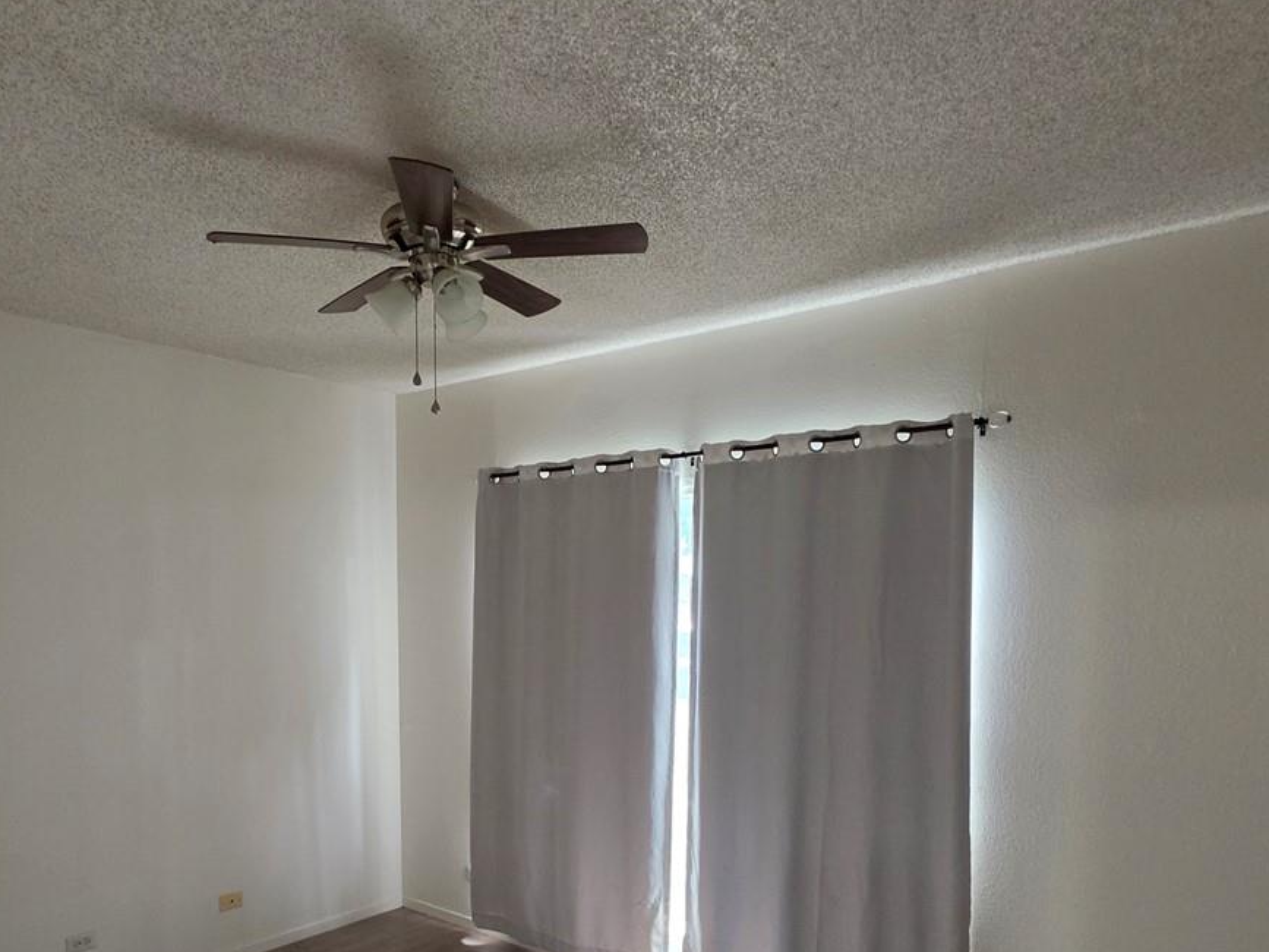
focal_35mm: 24
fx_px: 880
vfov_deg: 54.9
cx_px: 547
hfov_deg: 71.3
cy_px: 675
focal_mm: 2.2
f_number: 1.9
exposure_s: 1/60
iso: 250
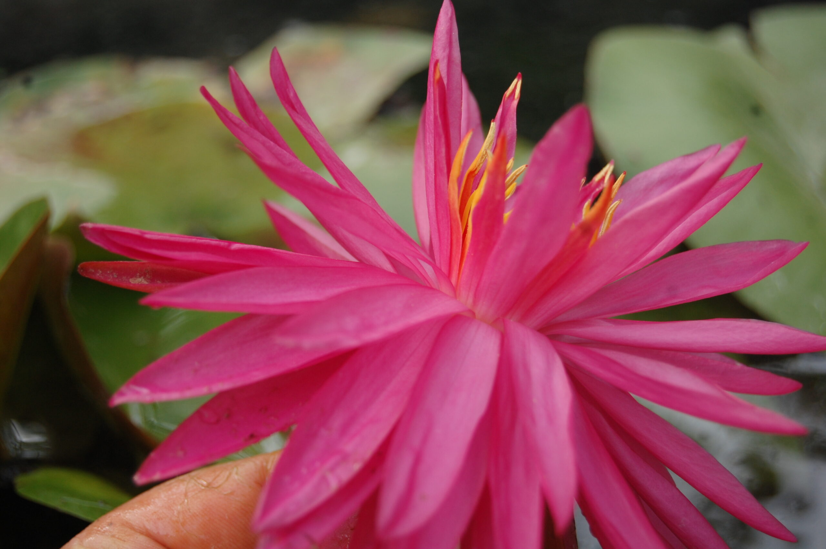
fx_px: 1891
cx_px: 413
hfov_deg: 24.6
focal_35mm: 82
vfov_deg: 16.5
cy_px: 274
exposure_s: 1/320
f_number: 5.6
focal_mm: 55
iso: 400
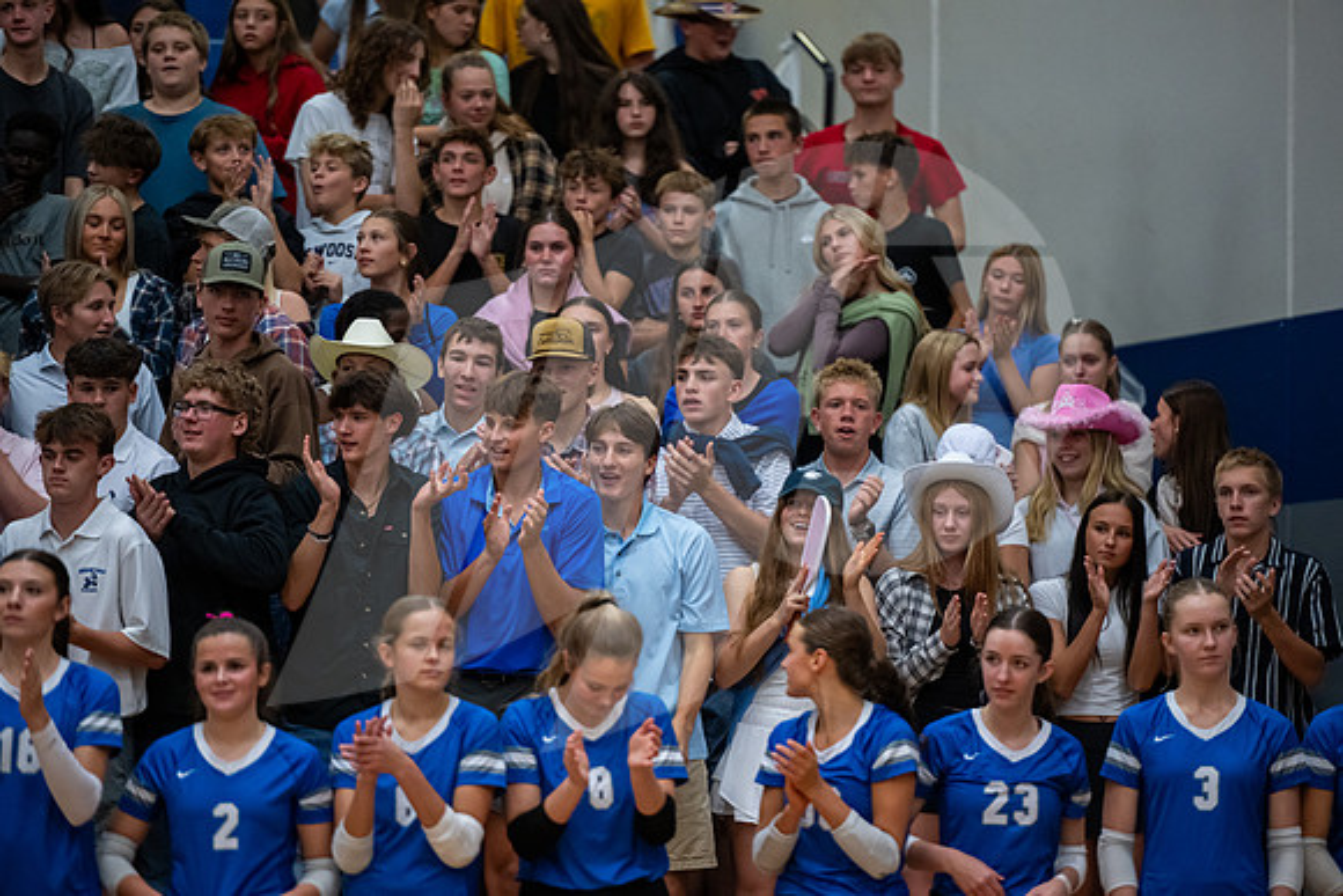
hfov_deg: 10.3
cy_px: 448
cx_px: 672
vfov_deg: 6.9
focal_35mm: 200
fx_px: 7463
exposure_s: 1/640
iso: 4000
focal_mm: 200
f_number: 2.8
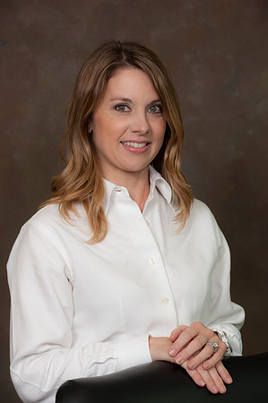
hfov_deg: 10.5
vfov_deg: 15.8
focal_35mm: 130
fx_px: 1455
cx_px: 134
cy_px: 202
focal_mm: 130
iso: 400
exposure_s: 1/100
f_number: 7.1
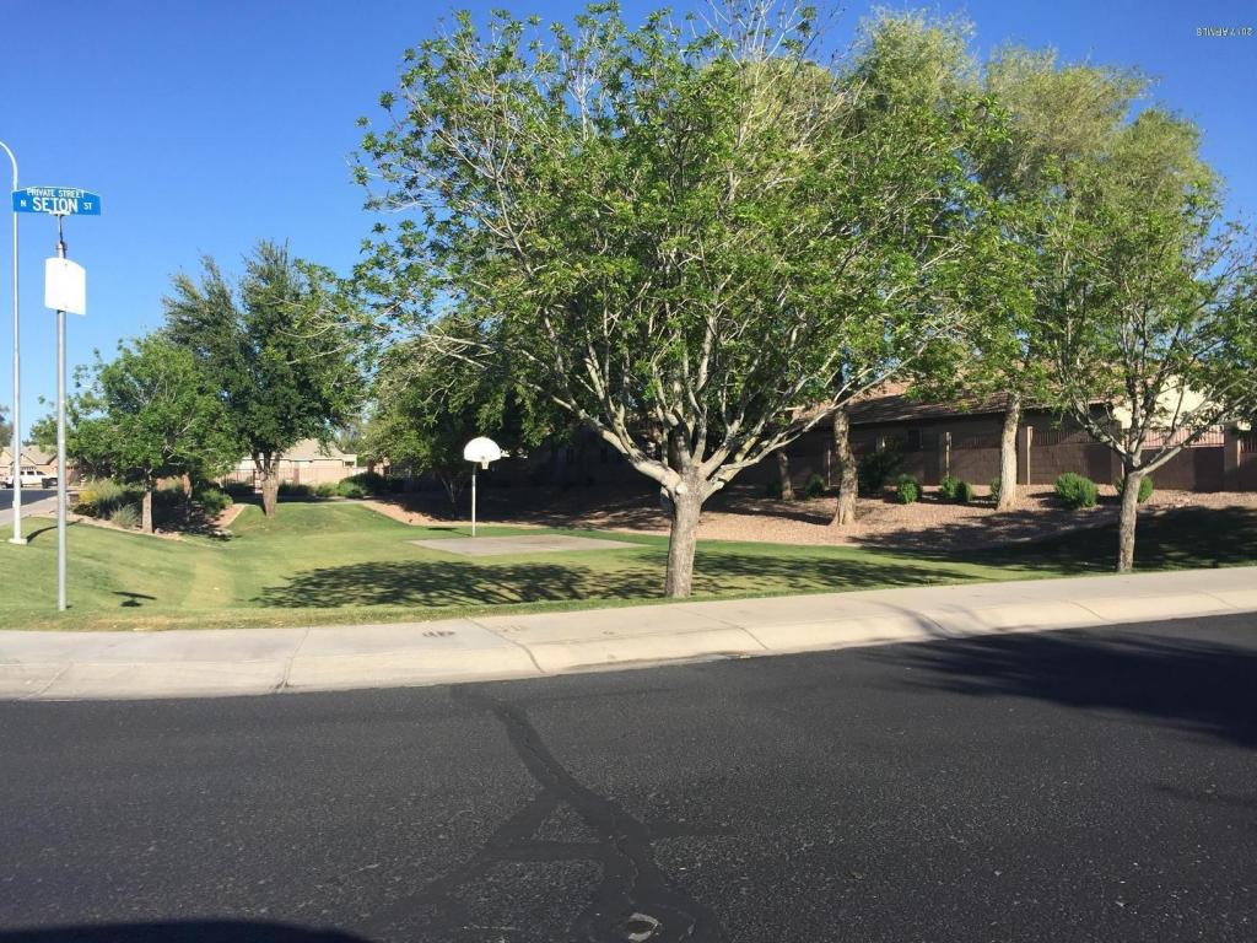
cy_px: 472
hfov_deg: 61.7
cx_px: 628
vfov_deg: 48.2
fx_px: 1053
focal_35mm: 29
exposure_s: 1/1412
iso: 32
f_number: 2.2
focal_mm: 4.15
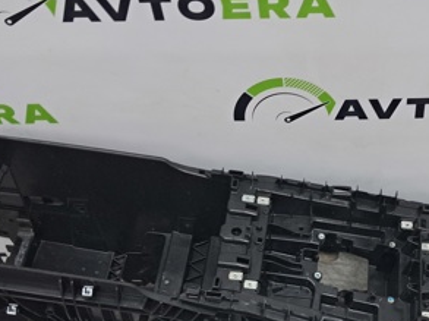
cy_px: 294
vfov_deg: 24.0
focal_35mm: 59
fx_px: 730
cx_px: 332
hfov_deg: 32.0
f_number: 1.8
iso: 80
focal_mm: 4
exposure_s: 1/50
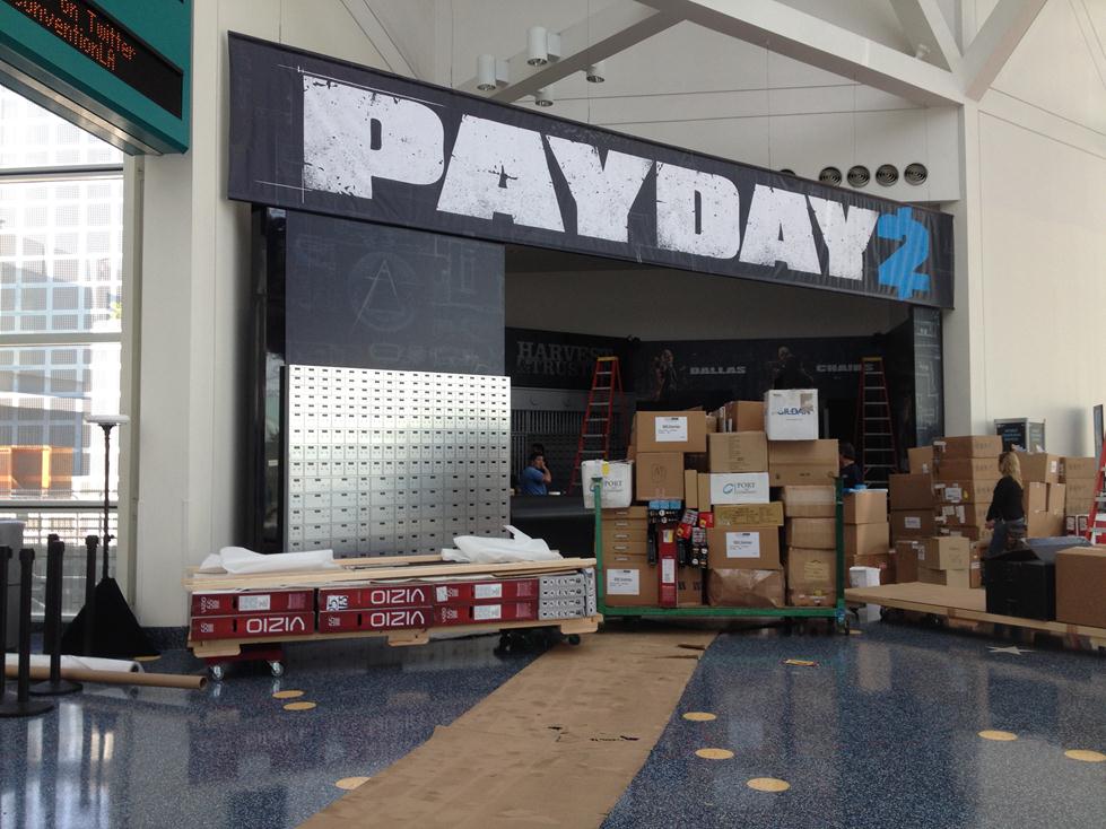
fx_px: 1118
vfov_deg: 40.7
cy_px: 414
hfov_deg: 52.6
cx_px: 553
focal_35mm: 35
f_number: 2.4
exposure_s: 1/60
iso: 50
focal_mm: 4.28
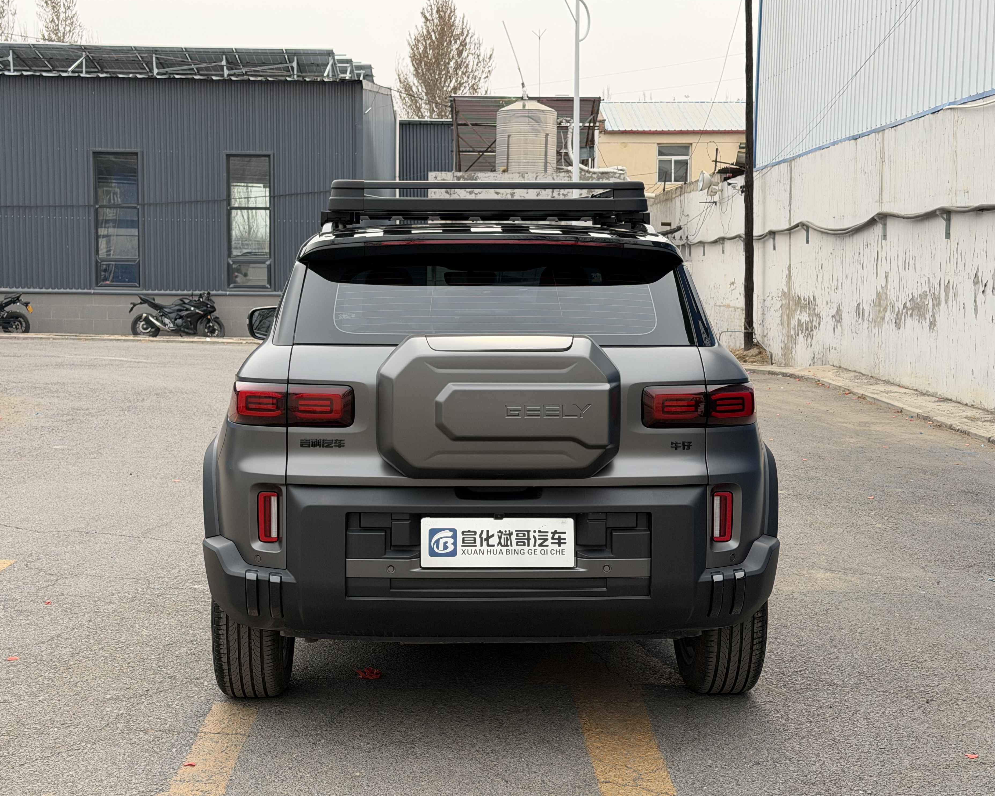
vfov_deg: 29.7
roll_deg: +0.2
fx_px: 1502
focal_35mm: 51
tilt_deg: -3.7
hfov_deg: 36.6
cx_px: 473
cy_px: 390
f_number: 1.78
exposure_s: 1/1980
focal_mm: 6.76
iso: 64
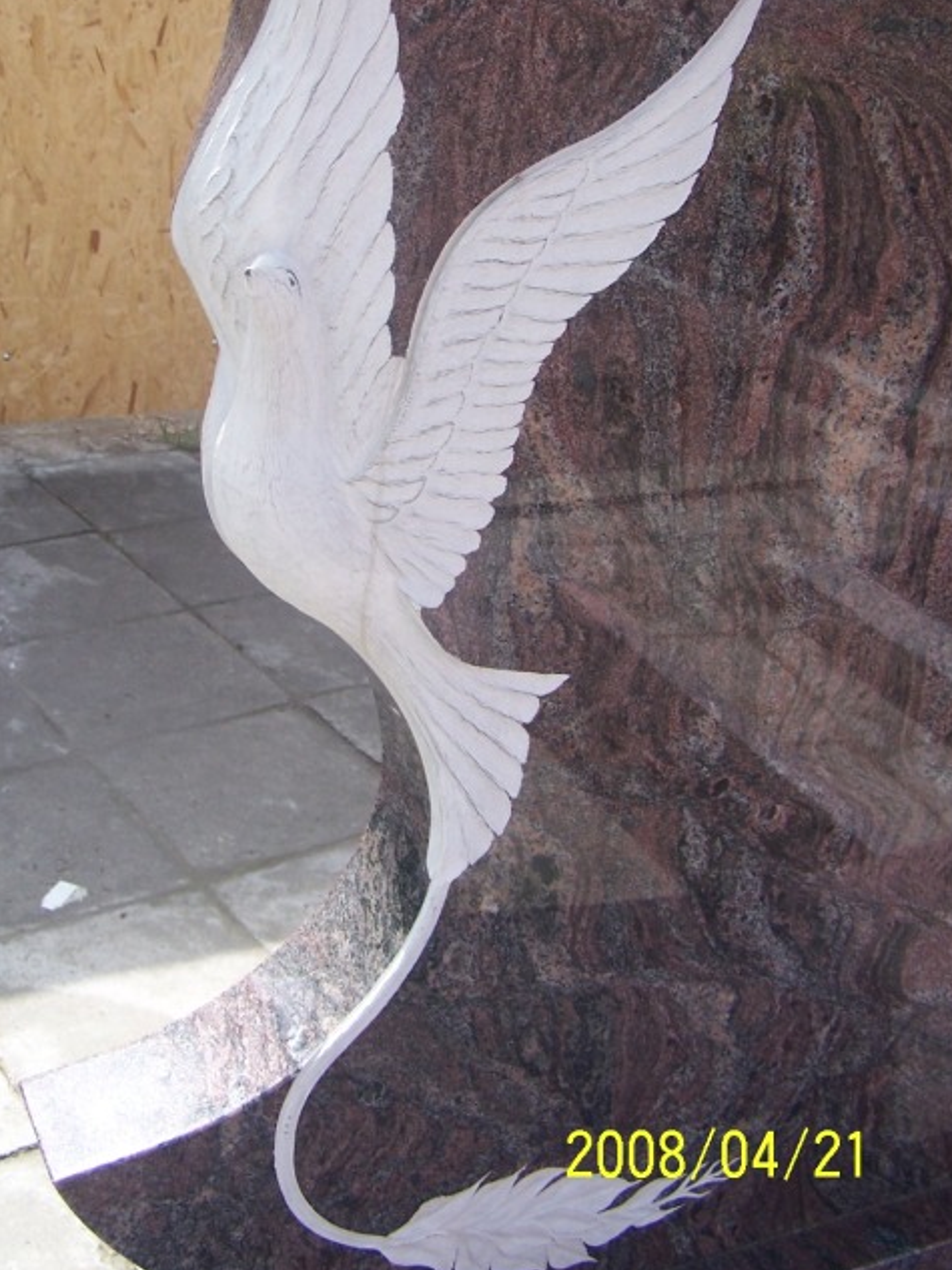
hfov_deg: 30.2
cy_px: 473
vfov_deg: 39.4
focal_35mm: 48
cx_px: 405
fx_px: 1760
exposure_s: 1/500
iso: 80
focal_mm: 6.3
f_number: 2.8
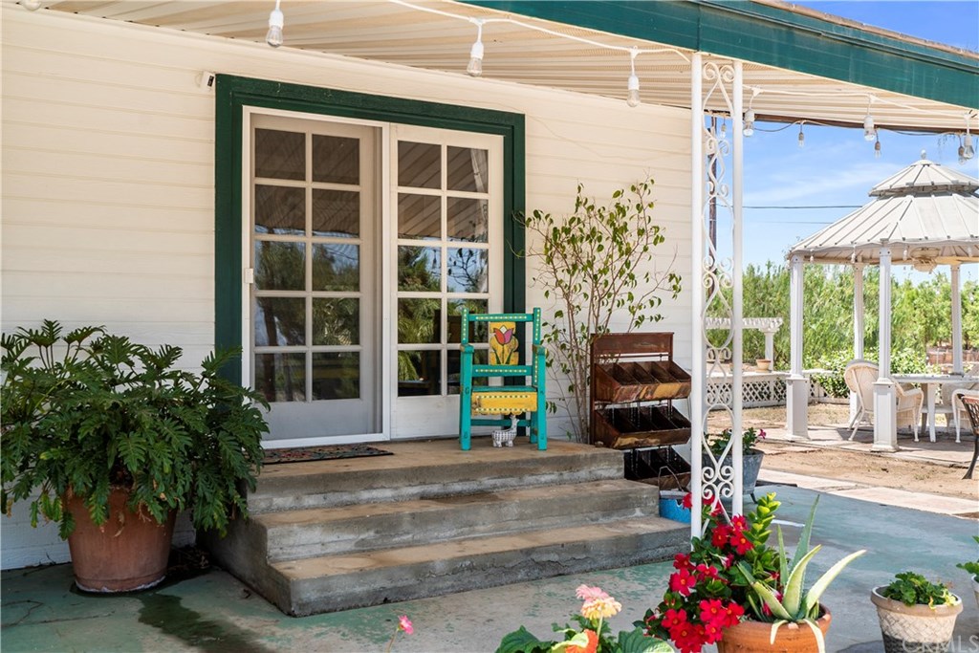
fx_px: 952
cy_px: 326
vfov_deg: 37.9
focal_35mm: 35
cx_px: 490
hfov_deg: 54.4
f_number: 5.6
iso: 320
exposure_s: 1/500
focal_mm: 35
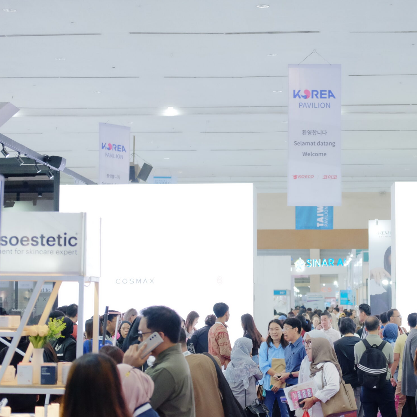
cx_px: 318
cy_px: 216
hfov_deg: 22.0
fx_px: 1063
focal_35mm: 78
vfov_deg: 22.2
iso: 3200
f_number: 2
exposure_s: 1/500
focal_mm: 35
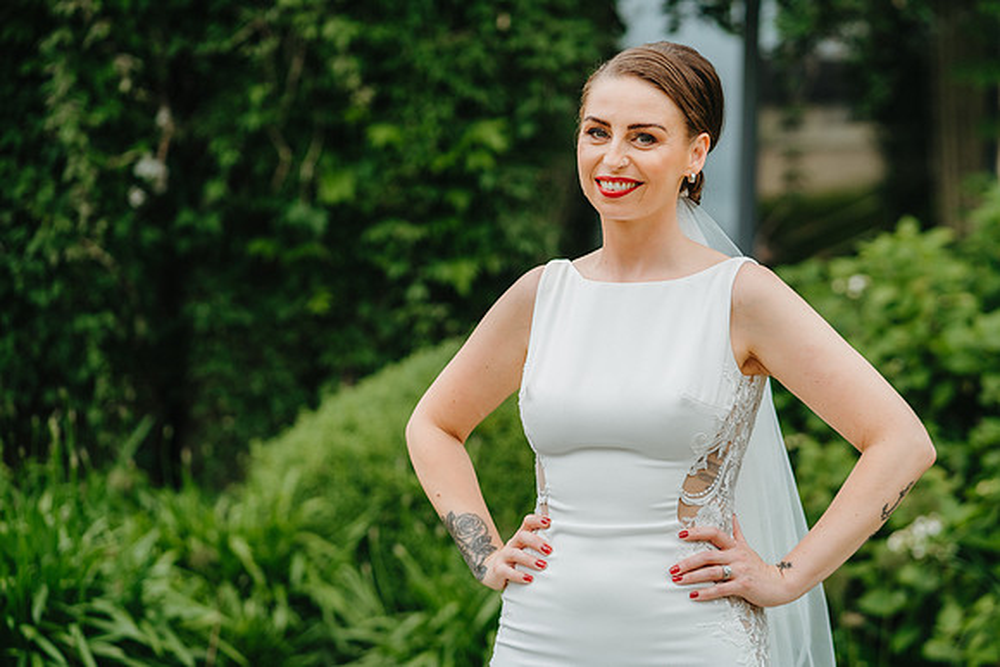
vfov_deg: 14.6
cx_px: 550
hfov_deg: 21.8
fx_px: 2598
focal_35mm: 94
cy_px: 300
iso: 200
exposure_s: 1/640
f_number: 2.8
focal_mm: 85
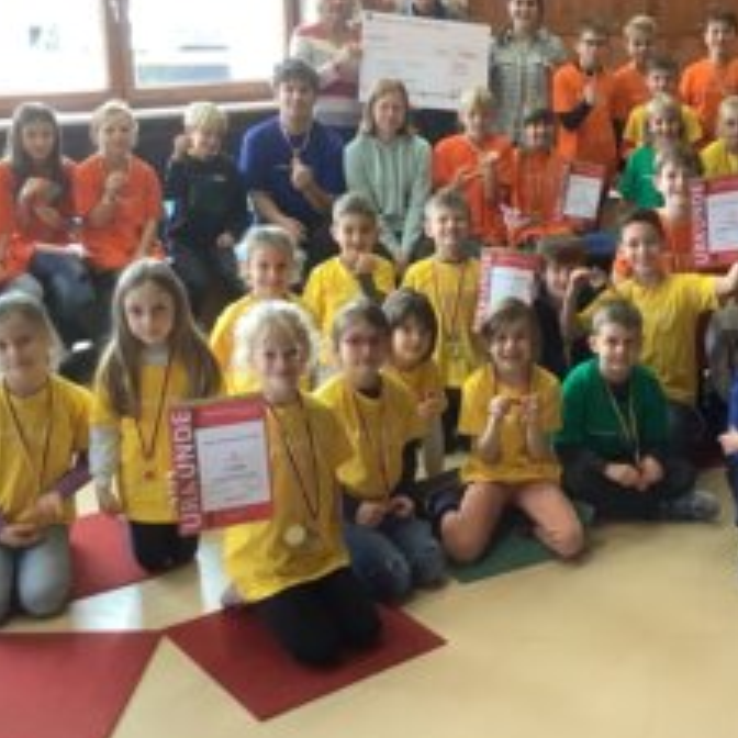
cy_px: 280
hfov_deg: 34.1
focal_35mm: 49
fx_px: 1182
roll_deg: -0.7
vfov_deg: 34.5
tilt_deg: -14.7
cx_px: 537
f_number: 2.4
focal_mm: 3.3
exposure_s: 1/50
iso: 250
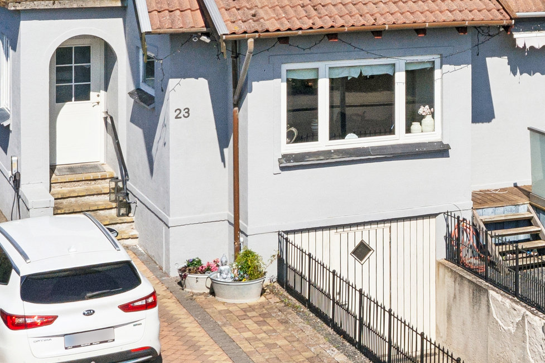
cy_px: 81
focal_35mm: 86
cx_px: 565
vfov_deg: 15.8
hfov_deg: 22.6
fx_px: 1302
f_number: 7.1
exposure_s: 1/100
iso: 100
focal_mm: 10.3
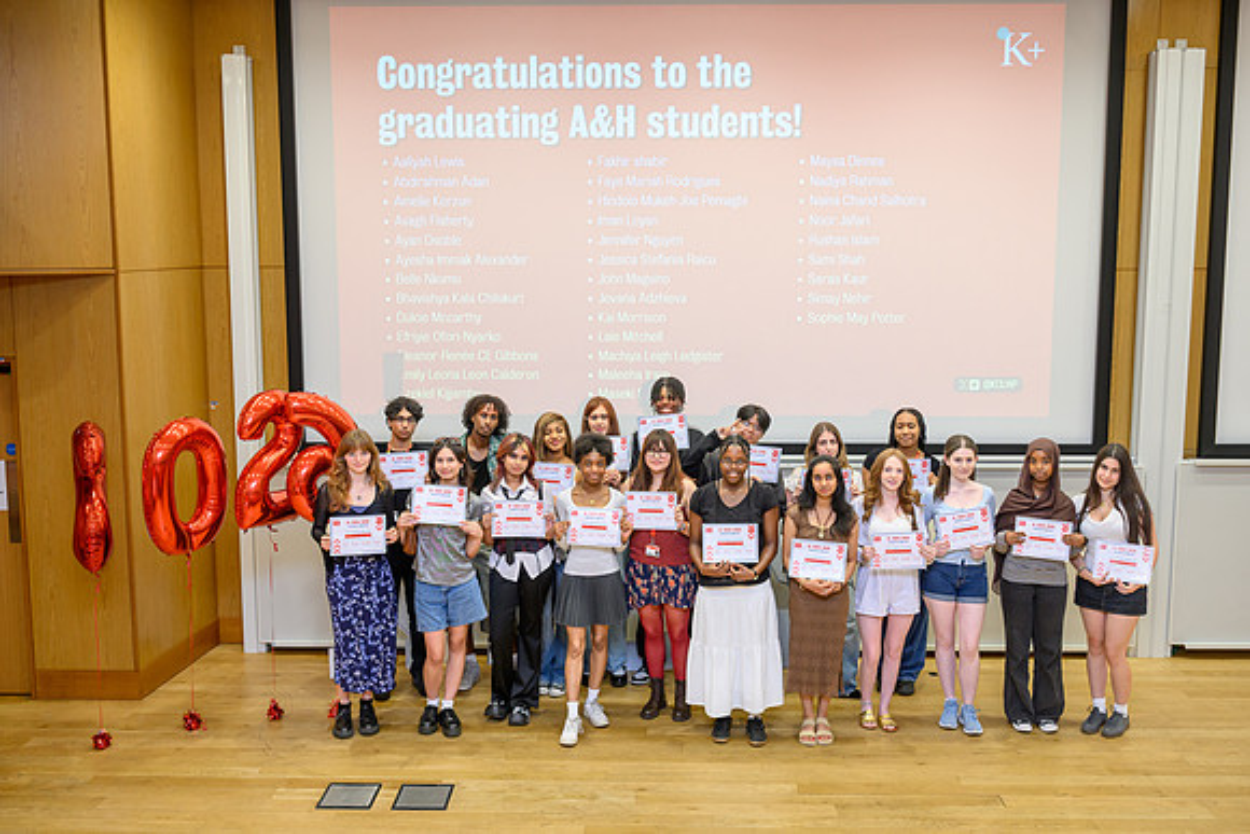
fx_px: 1258
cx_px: 625
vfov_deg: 36.7
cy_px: 417
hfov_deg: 52.8
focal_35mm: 36
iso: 1600
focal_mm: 36
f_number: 2.8
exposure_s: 1/200
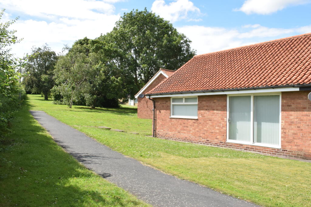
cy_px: 104
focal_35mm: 36
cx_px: 156
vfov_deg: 36.9
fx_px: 311
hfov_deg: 53.1
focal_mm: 24
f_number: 25
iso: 800
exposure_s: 1/200
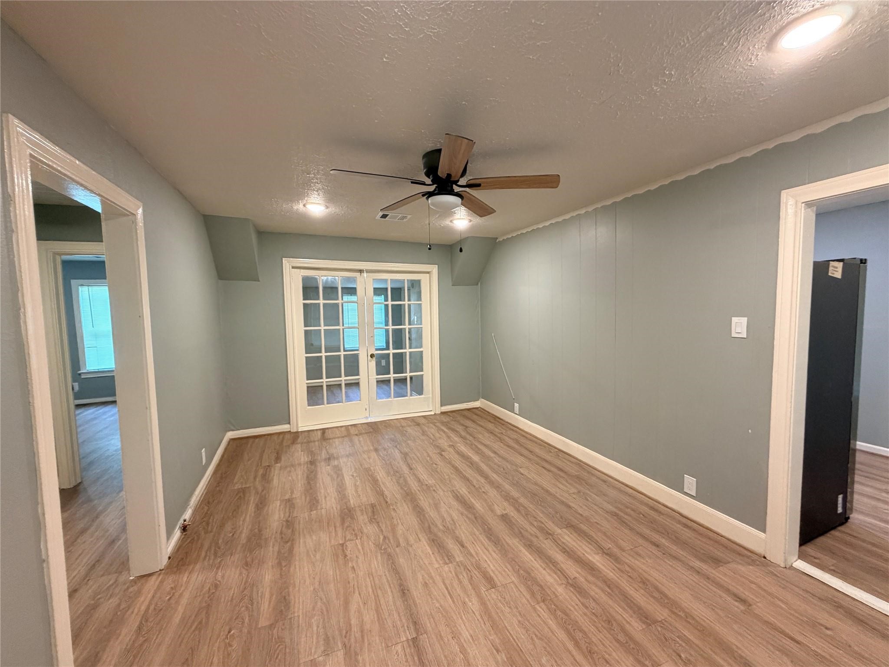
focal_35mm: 14
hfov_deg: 102.1
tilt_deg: -2.9
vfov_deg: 85.7
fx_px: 360
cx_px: 444
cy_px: 334
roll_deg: +0.9
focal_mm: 2.22
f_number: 2.2
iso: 320
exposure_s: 1/60
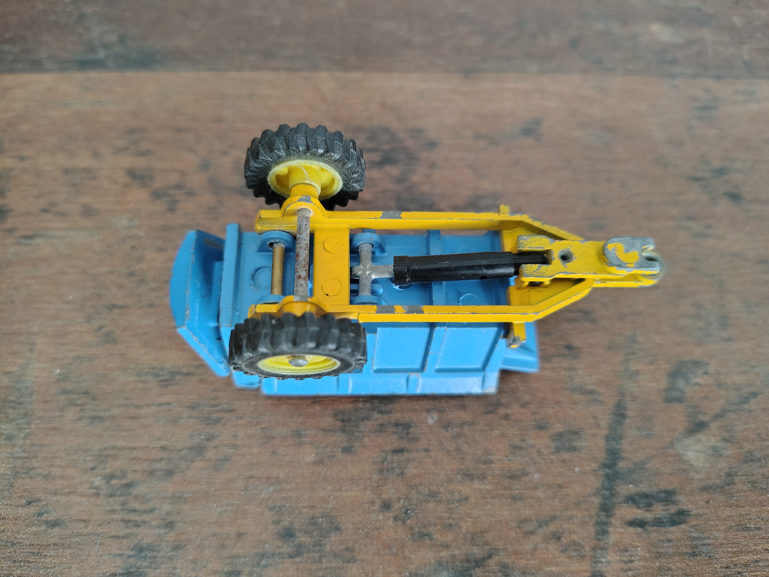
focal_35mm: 24
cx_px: 384
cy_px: 288
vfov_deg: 56.8
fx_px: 533
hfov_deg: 71.6
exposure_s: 1/50
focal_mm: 5.56
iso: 665
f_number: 1.8
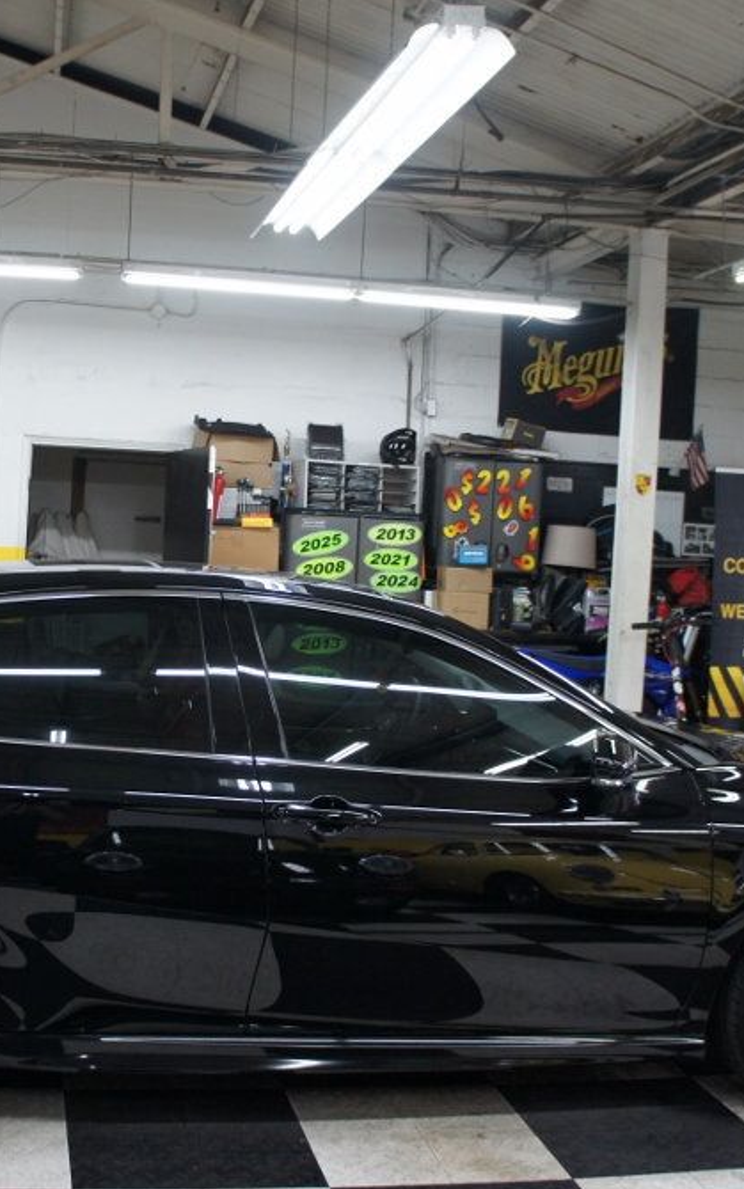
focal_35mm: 42
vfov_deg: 47.2
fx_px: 1362
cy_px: 601
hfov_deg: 30.2
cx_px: 217
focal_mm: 18
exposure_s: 1/80
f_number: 3.5
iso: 640
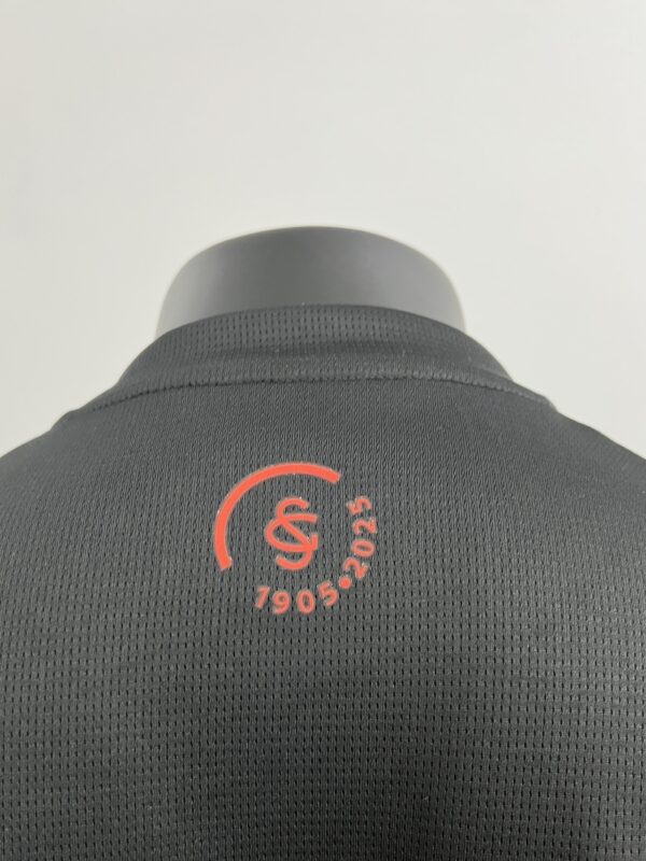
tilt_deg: -3.9
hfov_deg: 53.1
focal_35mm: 26
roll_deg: -0.6
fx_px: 647
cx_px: 323
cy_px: 430
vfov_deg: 67.3
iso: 160
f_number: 1.5
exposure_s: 1/50
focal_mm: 5.7
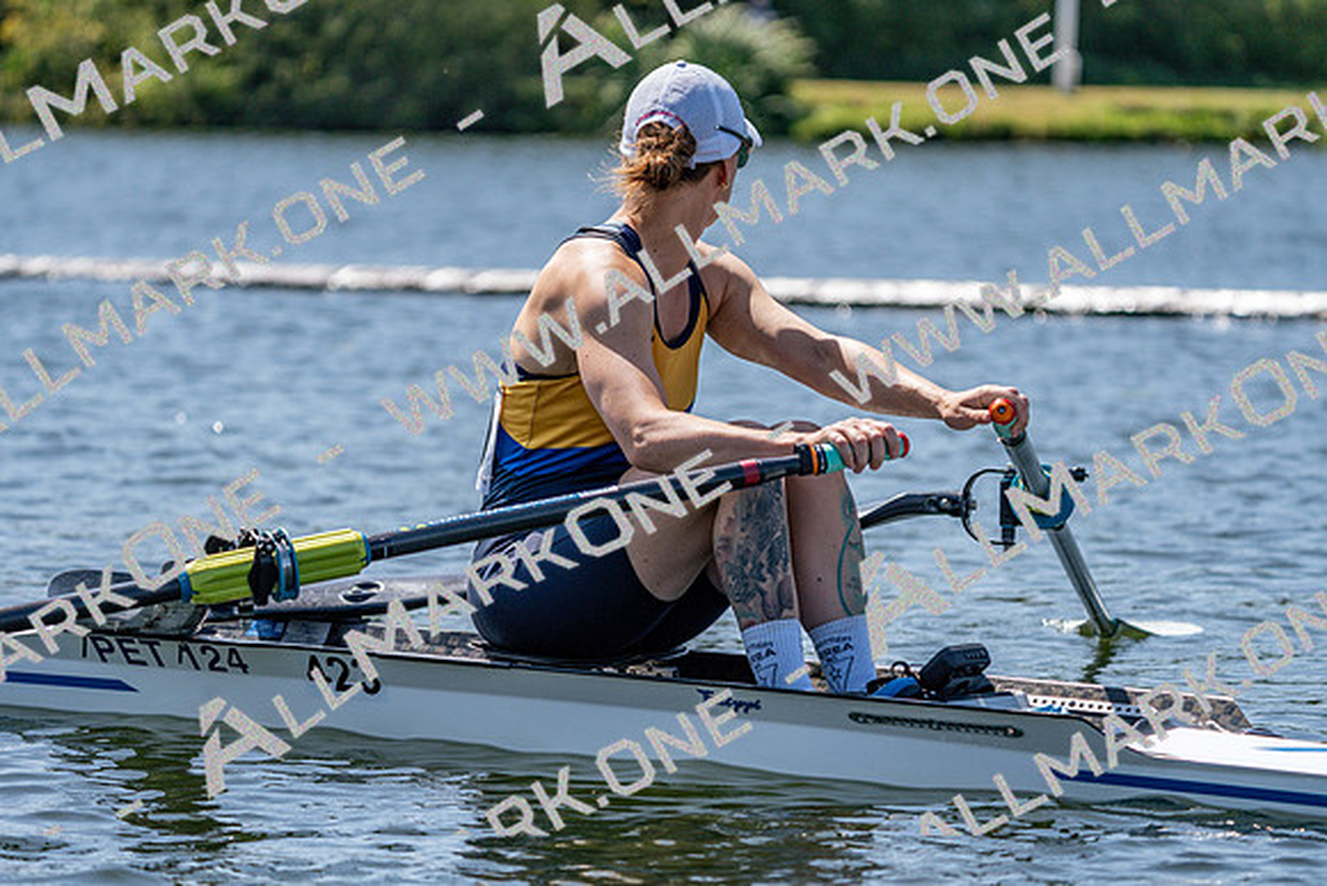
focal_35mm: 200
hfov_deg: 10.3
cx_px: 664
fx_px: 7374
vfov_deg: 6.9
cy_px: 443
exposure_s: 1/2000
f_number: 5.6
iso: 250
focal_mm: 200
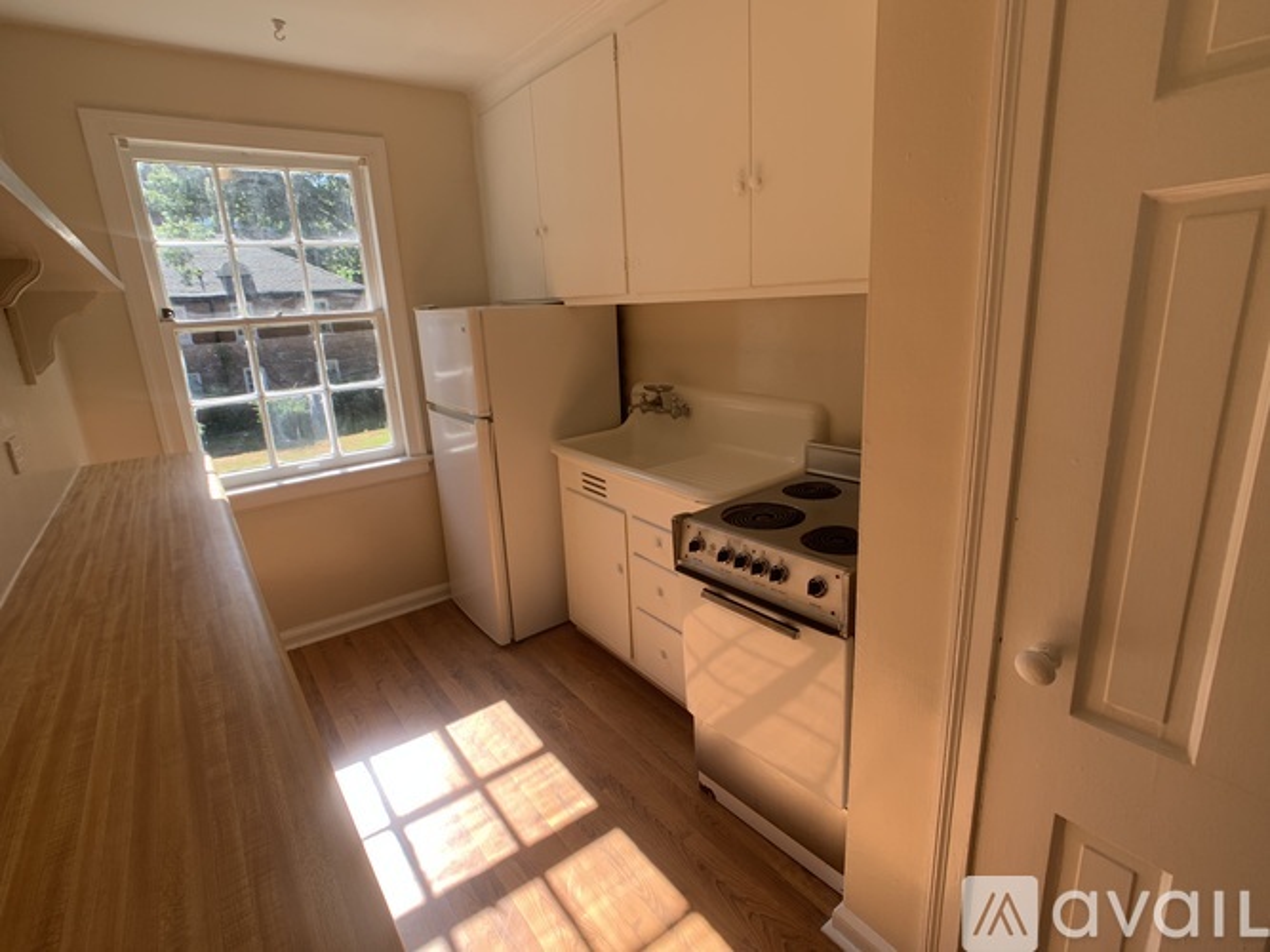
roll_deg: +2.7
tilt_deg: -15.3
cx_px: 635
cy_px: 476
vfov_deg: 53.0
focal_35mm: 26
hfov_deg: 67.3
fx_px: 954
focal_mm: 4.25
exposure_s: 1/167
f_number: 1.8
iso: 25
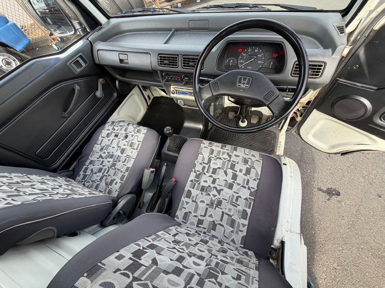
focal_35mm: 14
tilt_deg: -57.6
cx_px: 192
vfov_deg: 85.7
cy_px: 144
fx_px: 156
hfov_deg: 102.1
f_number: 2.2
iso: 50
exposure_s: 1/164
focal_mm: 2.22
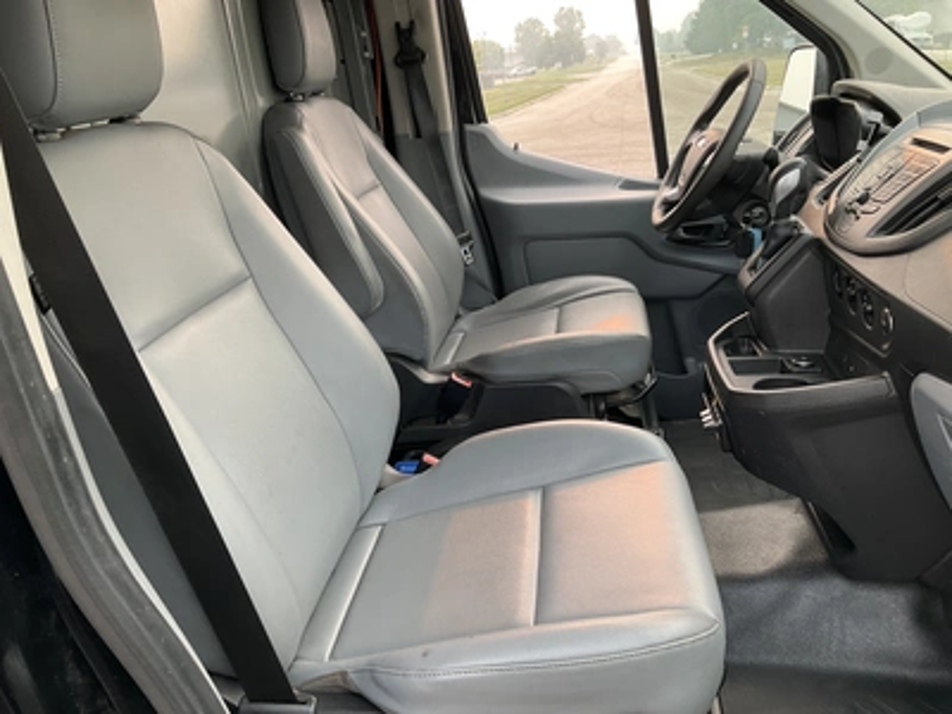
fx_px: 798
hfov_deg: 61.7
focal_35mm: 29
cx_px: 476
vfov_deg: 48.2
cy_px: 357
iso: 32
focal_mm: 3
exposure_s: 1/122
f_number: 1.8
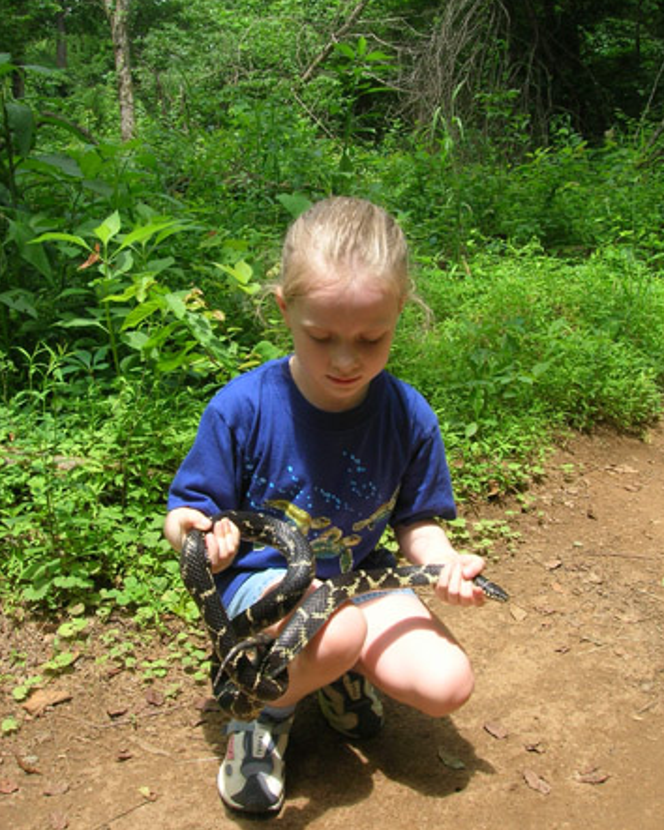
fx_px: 885
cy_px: 385
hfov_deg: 41.1
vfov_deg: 50.3
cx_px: 332
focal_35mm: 36
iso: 50
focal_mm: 5.7
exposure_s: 1/90.4
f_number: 4.9
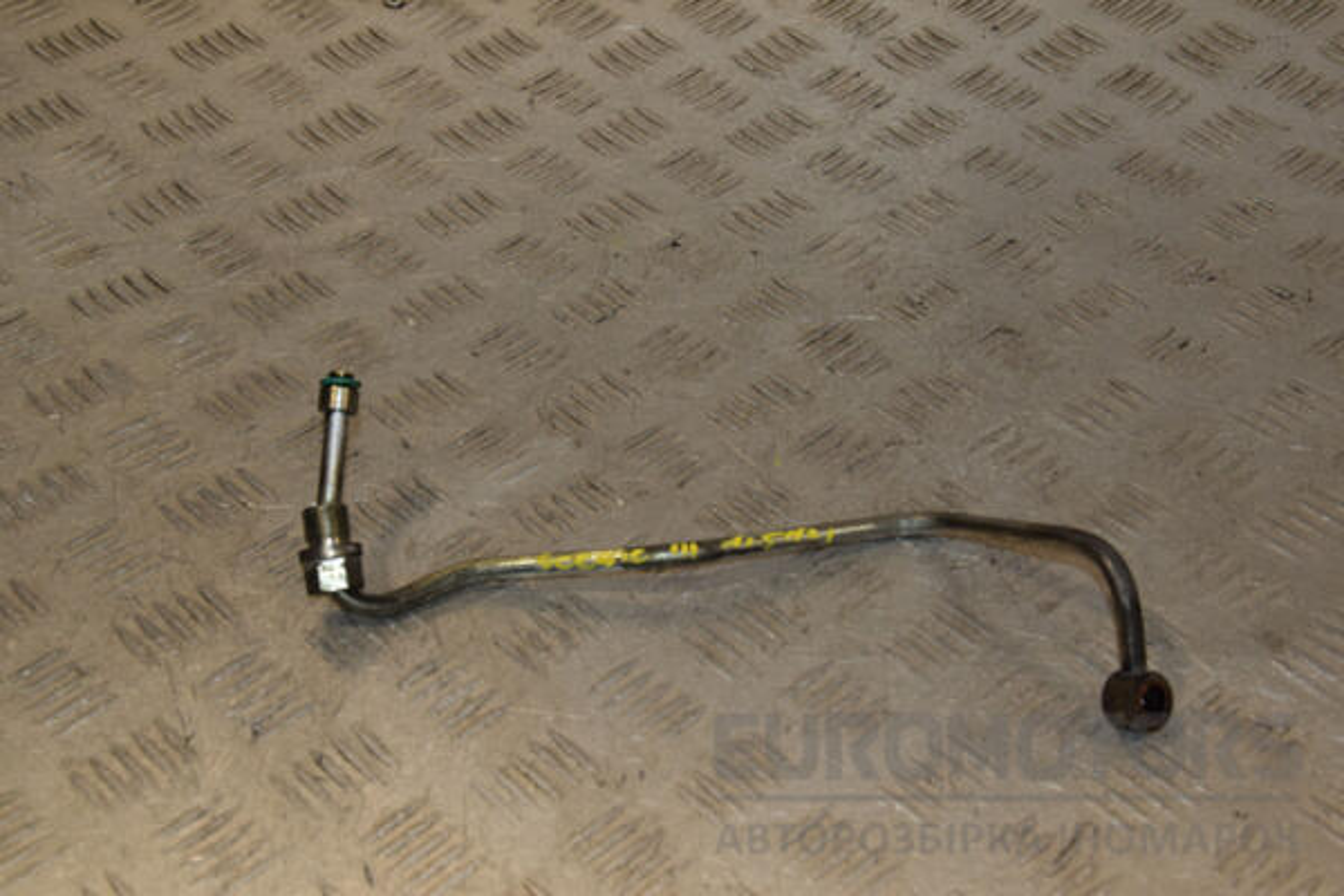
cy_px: 448
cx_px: 672
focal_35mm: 68
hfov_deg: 29.9
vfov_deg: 20.2
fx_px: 2520
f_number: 8
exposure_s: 1/200
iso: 800
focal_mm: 45
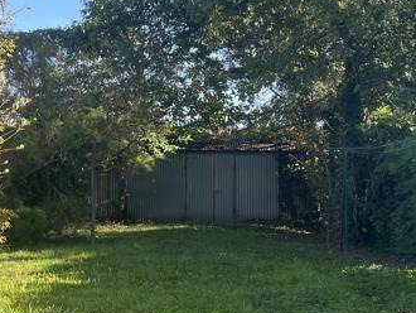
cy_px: 163
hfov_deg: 30.1
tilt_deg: +0.8
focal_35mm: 63
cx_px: 96
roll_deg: -0.3
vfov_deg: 23.3
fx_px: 758
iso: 50
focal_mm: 5.1
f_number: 1.6
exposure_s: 1/751
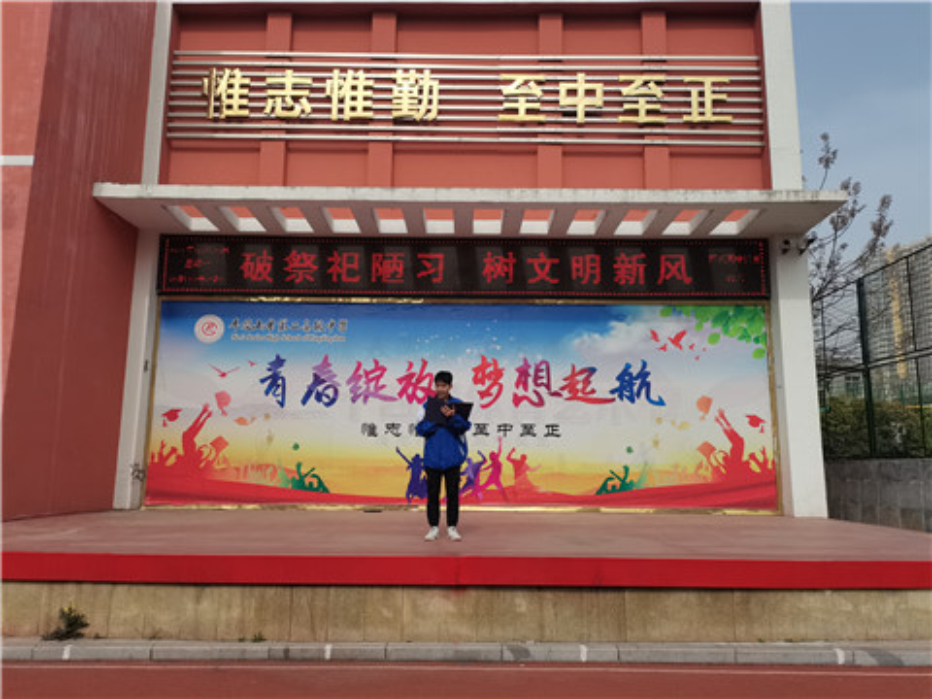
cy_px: 350
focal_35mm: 26
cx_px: 466
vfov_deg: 53.1
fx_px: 700
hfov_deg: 67.3
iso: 50
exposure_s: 1/2096
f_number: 1.8
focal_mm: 5.58
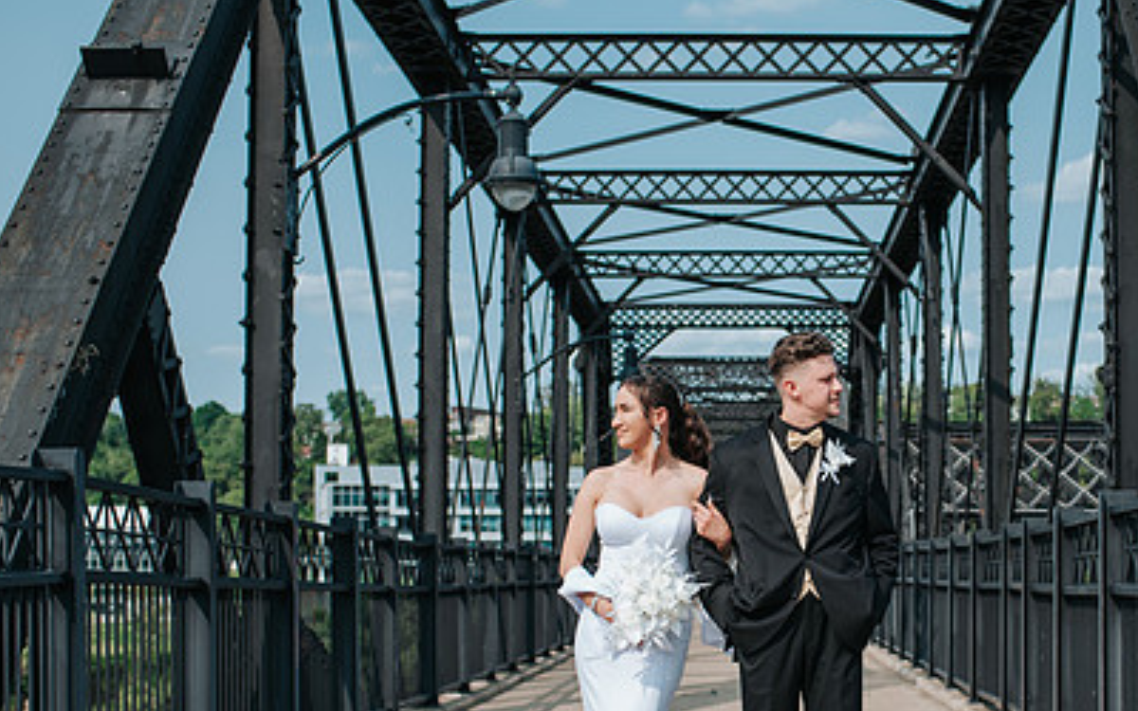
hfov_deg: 33.6
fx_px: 1861
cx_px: 797
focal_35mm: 60
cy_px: 515
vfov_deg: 21.5
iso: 100
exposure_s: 1/1600
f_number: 3.2
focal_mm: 35
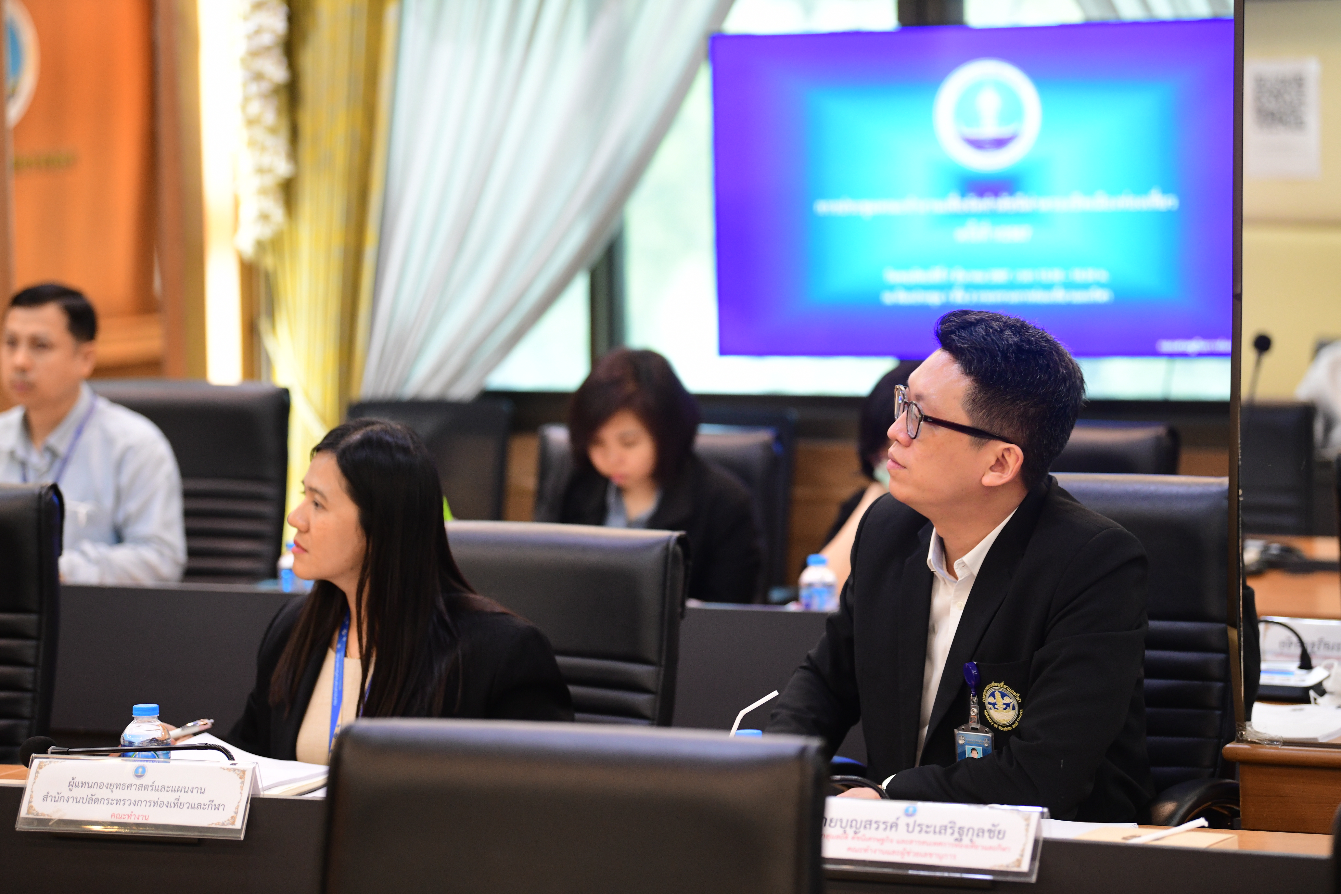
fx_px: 4470
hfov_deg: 17.1
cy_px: 447
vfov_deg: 11.4
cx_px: 670
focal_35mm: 120
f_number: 2.8
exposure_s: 1/100
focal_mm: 120
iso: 1600
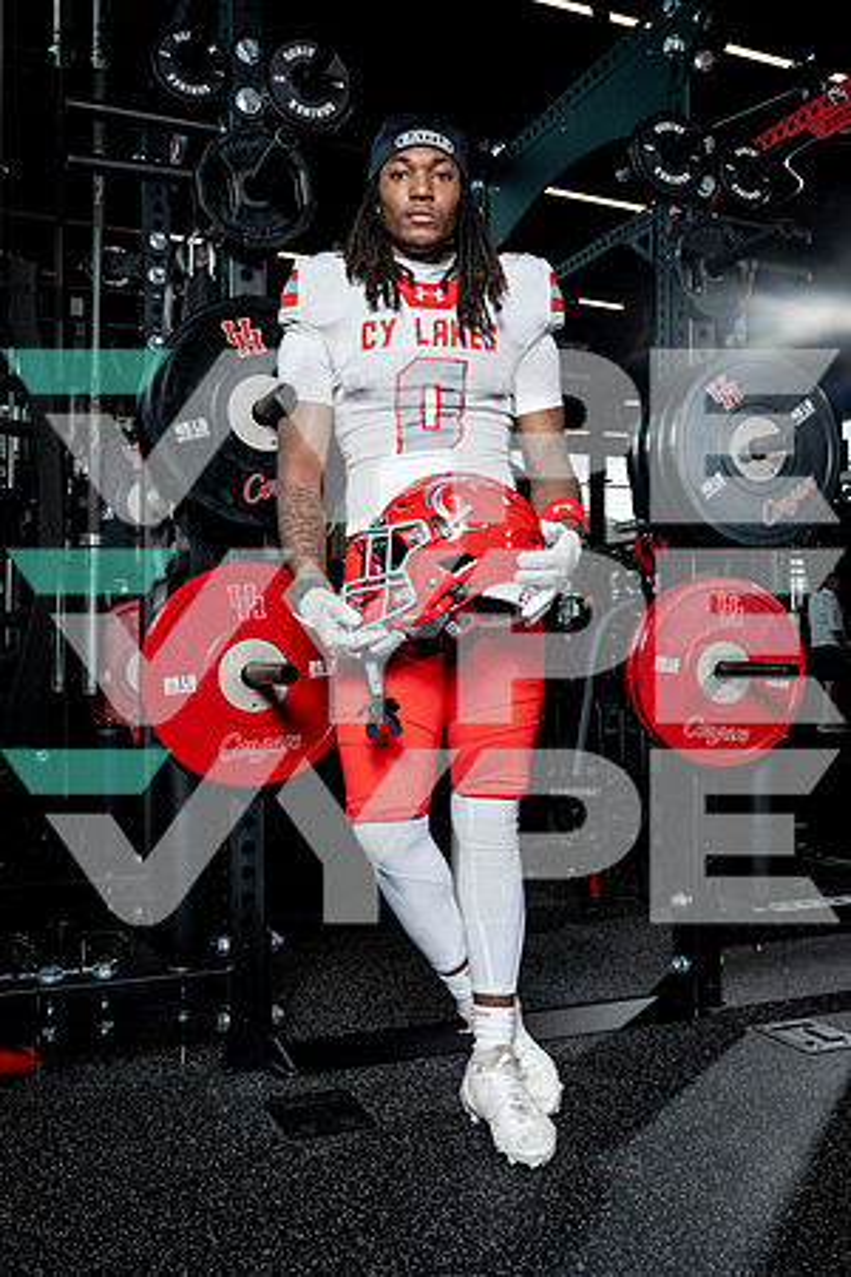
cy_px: 638
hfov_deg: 41.1
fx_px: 1135
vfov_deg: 58.7
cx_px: 426
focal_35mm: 32
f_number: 9
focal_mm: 32
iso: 640
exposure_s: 1/250
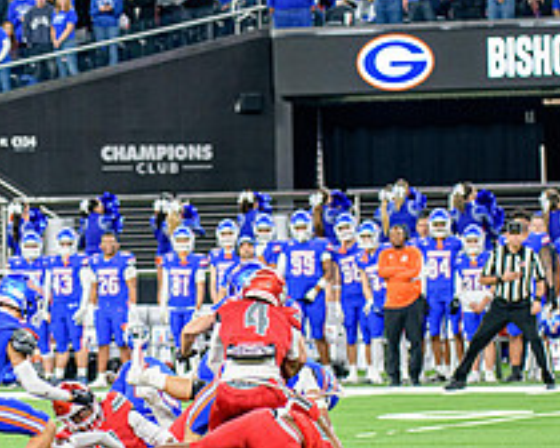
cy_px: 311
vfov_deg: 4.8
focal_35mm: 324
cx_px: 141
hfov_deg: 6.0
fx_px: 5370
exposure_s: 1/400
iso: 1250
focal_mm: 125
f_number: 2.8
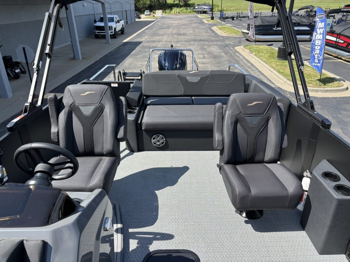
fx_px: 263
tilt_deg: -25.0
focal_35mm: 26
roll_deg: +1.4
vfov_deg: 53.1
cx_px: 175
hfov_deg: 67.3
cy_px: 131
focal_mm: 5.96
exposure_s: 1/1667
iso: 50
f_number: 1.6
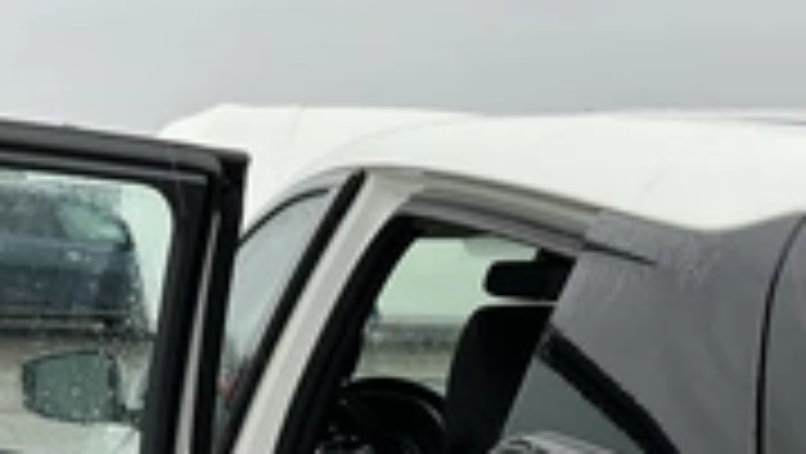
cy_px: 562
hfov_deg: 30.3
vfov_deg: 16.9
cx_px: 180
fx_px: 1454
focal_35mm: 68
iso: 20
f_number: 1.8
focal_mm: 3
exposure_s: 1/172
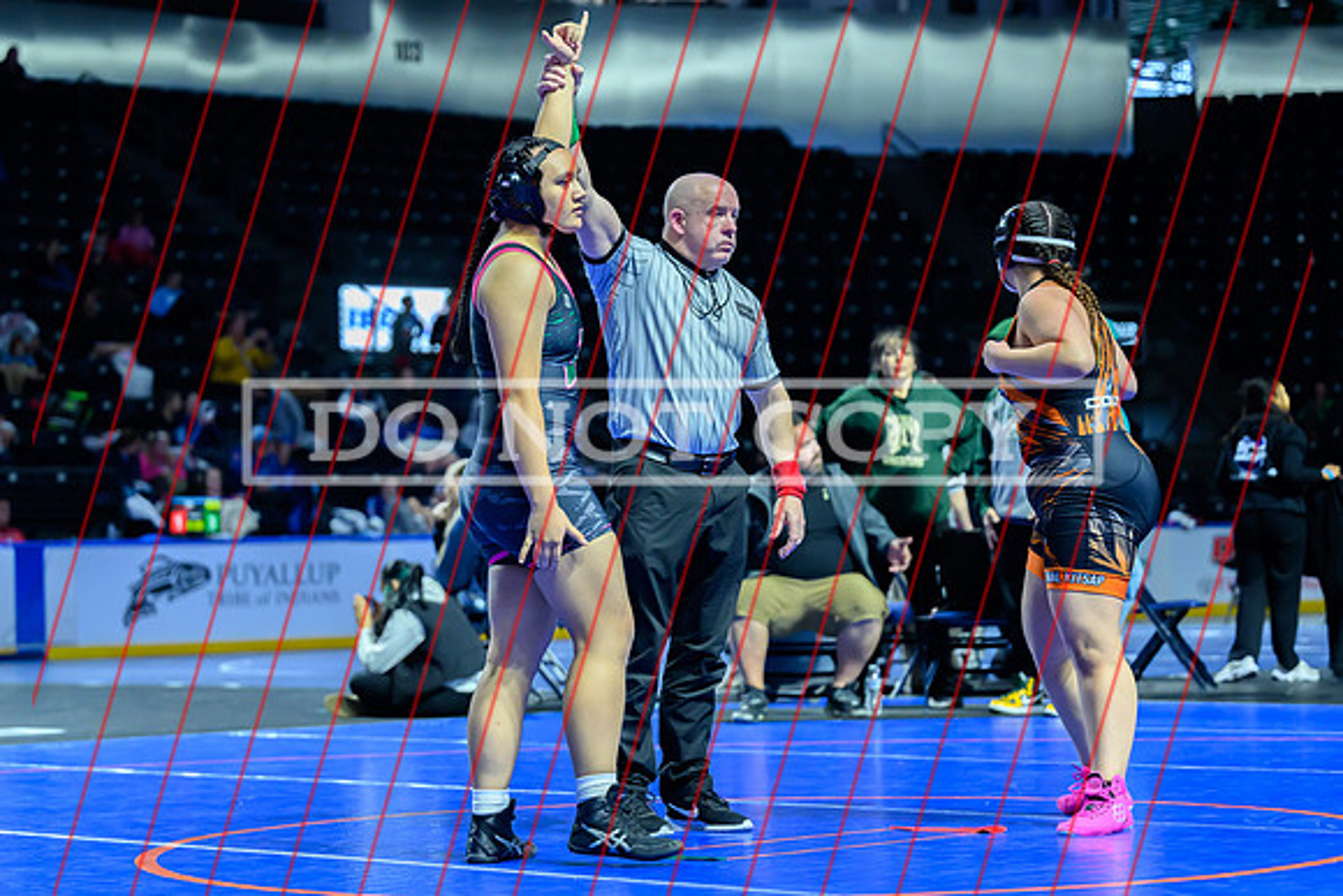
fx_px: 3465
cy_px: 419
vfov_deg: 14.7
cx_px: 577
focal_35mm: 93
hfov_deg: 21.9
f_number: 2.8
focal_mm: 81
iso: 4000
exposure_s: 1/640
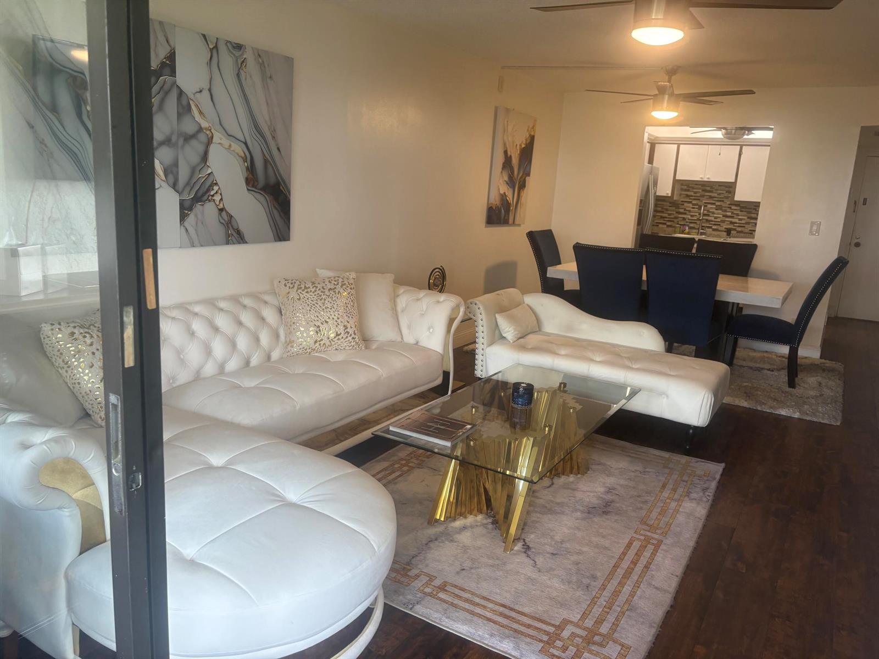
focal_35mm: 26
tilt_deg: -12.5
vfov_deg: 53.1
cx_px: 440
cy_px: 330
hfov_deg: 67.3
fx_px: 660
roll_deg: -3.3
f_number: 1.6
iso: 100
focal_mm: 5.96
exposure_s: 1/60
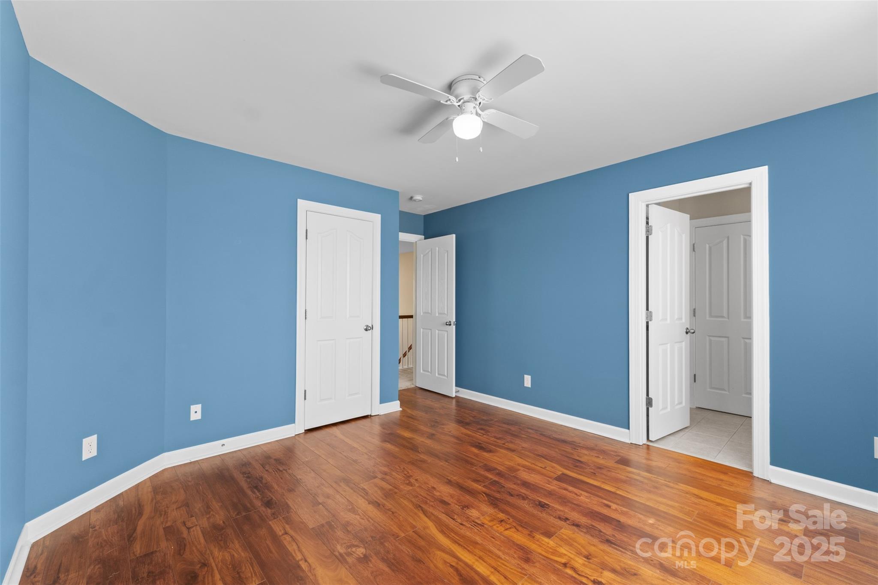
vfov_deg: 77.3
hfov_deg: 100.4
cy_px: 292
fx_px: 366
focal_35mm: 15
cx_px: 439
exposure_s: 1/4
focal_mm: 10
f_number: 9
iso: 250
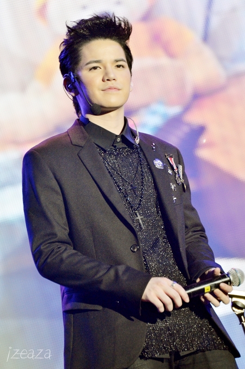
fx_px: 3691
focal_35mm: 360
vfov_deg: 5.7
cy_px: 184
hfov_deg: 3.8
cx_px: 122
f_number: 5.6
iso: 1000
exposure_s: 1/100
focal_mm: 240
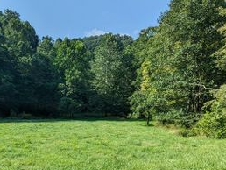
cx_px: 27
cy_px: 136
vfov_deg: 43.4
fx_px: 203
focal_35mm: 31
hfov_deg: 52.1
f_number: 2.2
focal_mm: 2.35
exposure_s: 1/2020
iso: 53
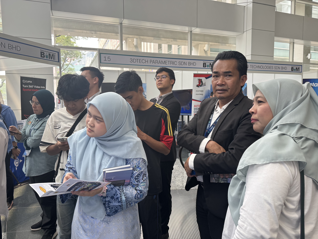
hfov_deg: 71.6
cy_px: 120
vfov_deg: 56.8
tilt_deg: -5.4
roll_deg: +1.1
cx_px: 159
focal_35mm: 24
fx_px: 220
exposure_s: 1/149
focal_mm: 6.76
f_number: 1.78
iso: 64
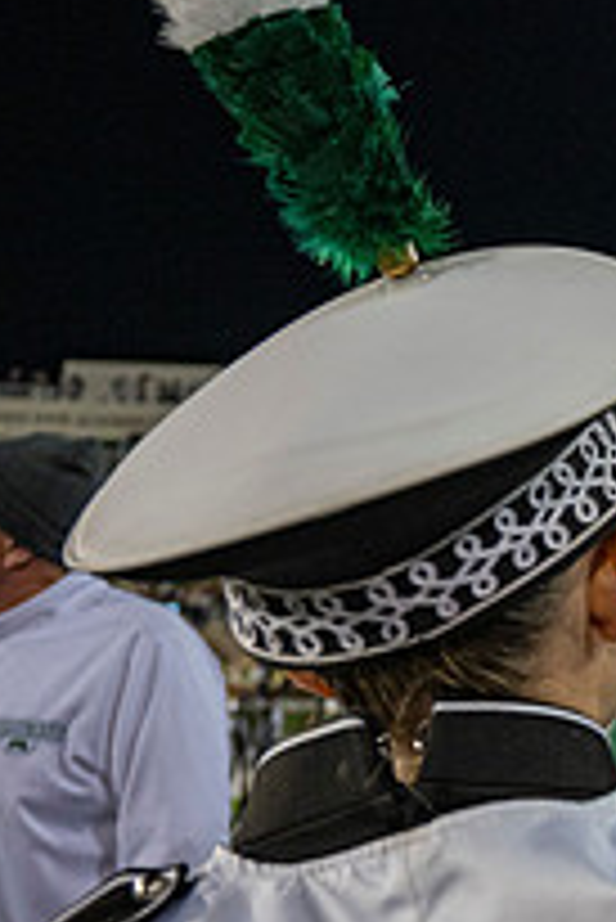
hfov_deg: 15.8
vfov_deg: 29.6
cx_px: 1232
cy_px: 403
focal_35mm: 68
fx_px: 1742
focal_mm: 24
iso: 1250
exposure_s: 1/500
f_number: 3.2
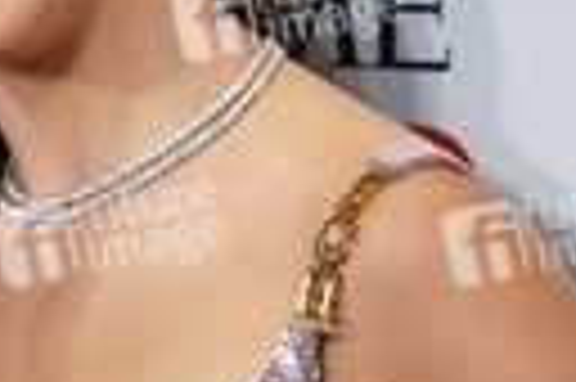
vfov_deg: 3.9
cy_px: -103
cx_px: -284
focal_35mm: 351
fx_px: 5609
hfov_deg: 5.8
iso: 6400
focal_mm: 100
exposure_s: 1/400
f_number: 5
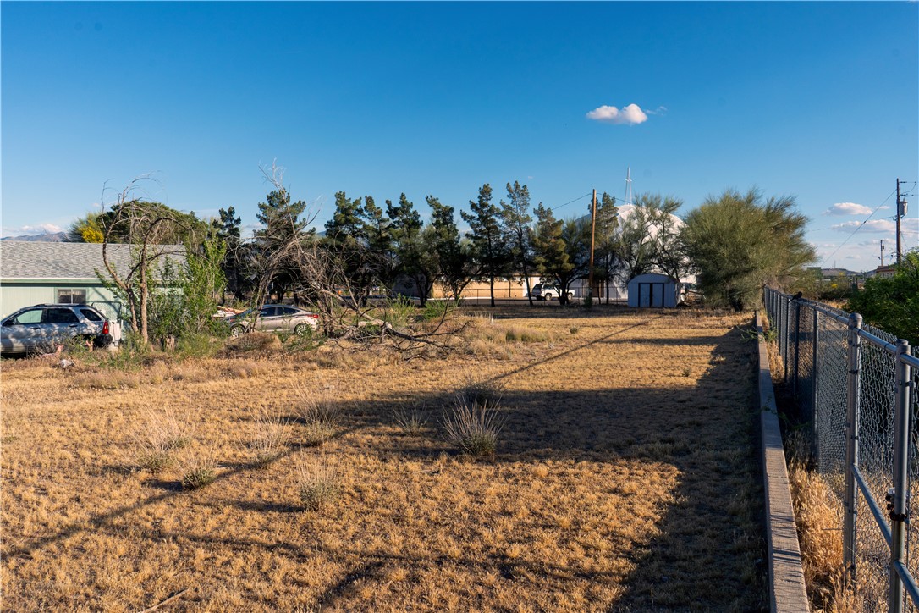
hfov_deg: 65.5
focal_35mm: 28
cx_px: 460
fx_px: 715
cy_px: 306
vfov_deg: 46.4
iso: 400
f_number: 9
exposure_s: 1/1250
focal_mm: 28
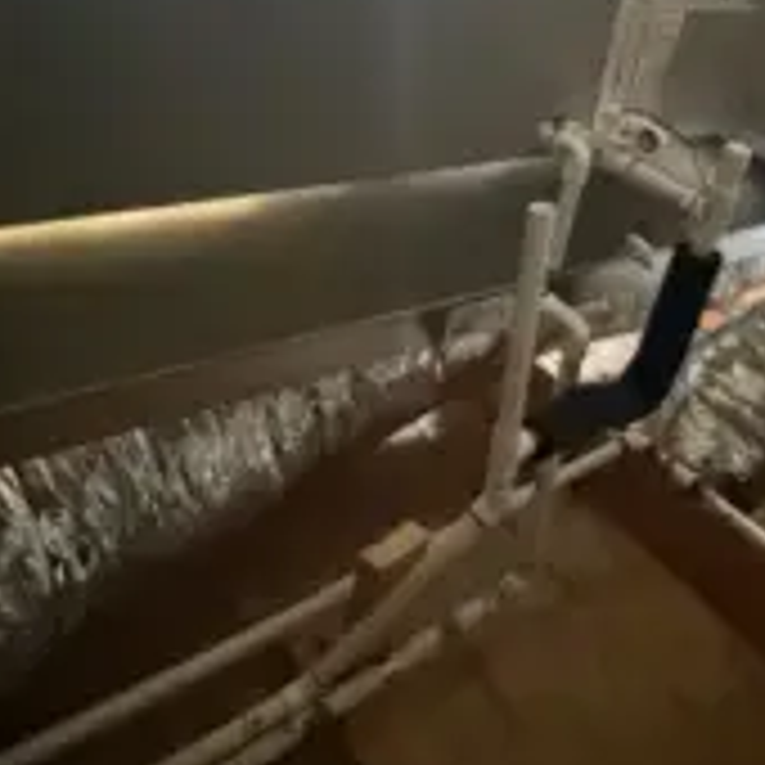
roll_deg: -9.4
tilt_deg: -21.7
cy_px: 166
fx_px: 875
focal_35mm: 35
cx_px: 446
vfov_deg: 45.1
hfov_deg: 47.0
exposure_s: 1/28
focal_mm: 2.22
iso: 2500
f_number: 2.2
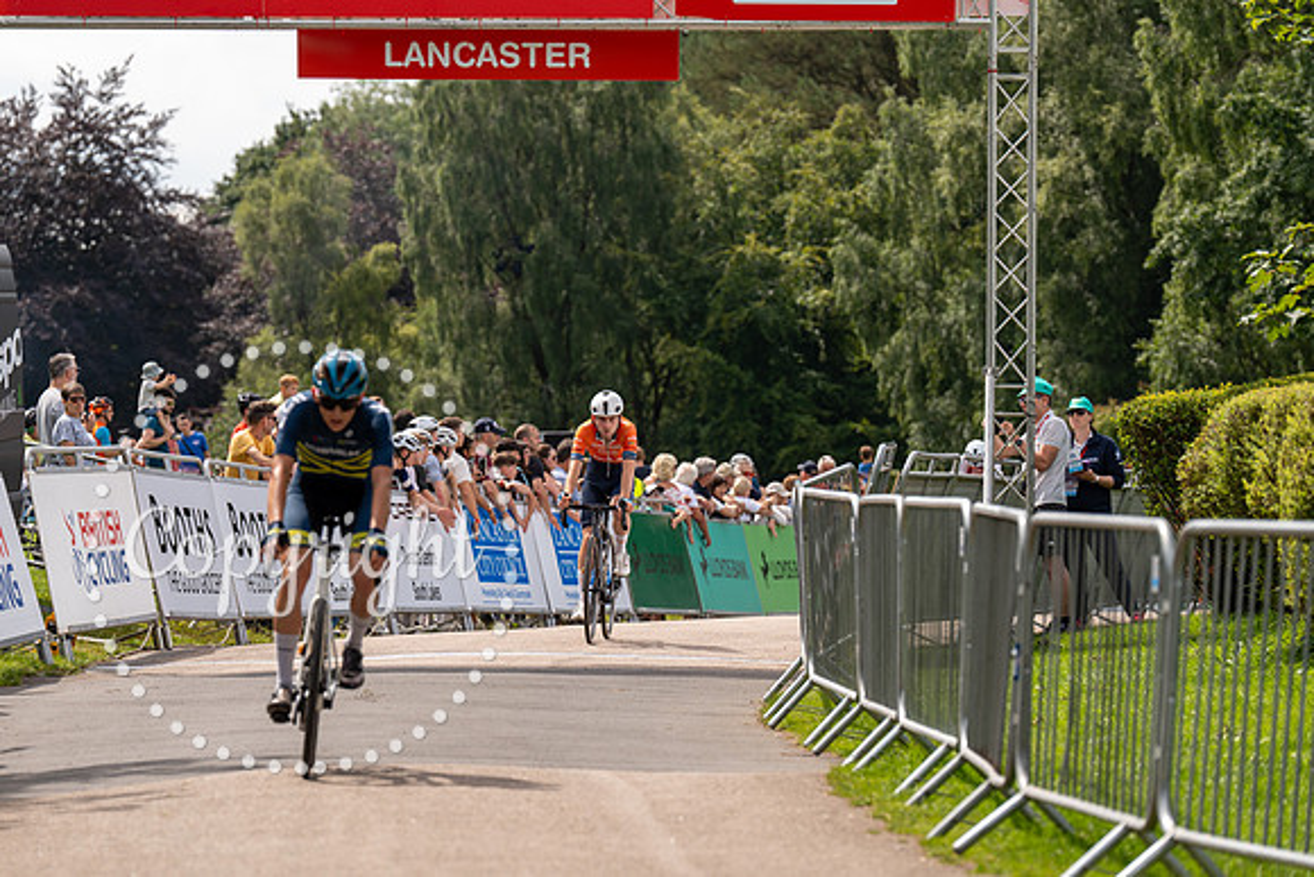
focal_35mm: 164
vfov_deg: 8.4
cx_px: 657
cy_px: 438
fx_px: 5987
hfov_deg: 12.5
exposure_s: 1/800
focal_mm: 164
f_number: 4.5
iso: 100
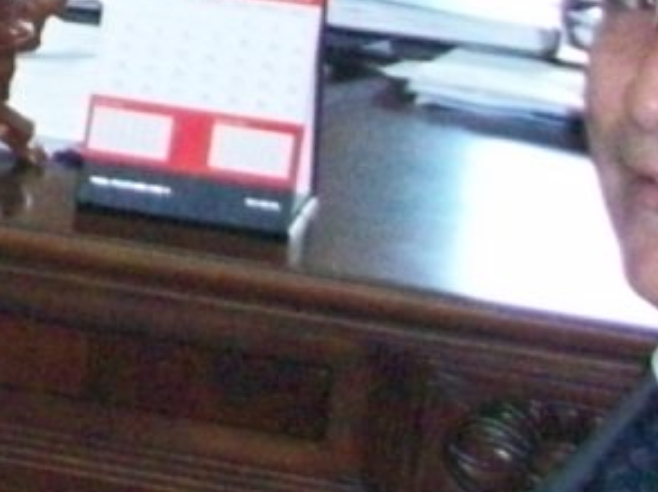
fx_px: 4518
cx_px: -961
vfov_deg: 6.2
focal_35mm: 238
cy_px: -265
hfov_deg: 7.7
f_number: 2.8
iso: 320
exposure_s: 1/60
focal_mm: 5.7
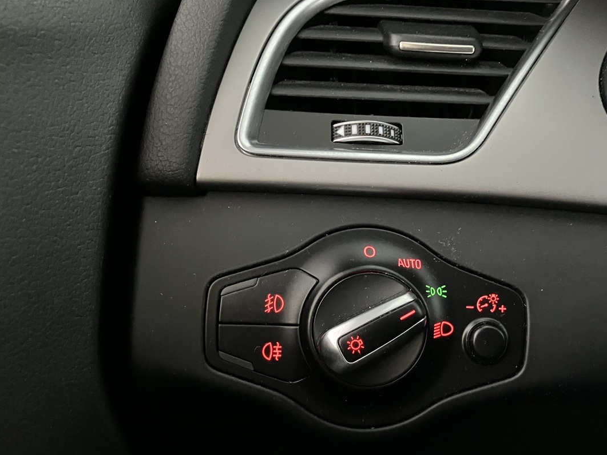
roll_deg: -4.6
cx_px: 334
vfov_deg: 37.4
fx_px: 666
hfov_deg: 48.9
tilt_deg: -23.5
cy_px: 293
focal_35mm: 38
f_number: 1.8
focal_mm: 3.99
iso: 640
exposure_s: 1/15
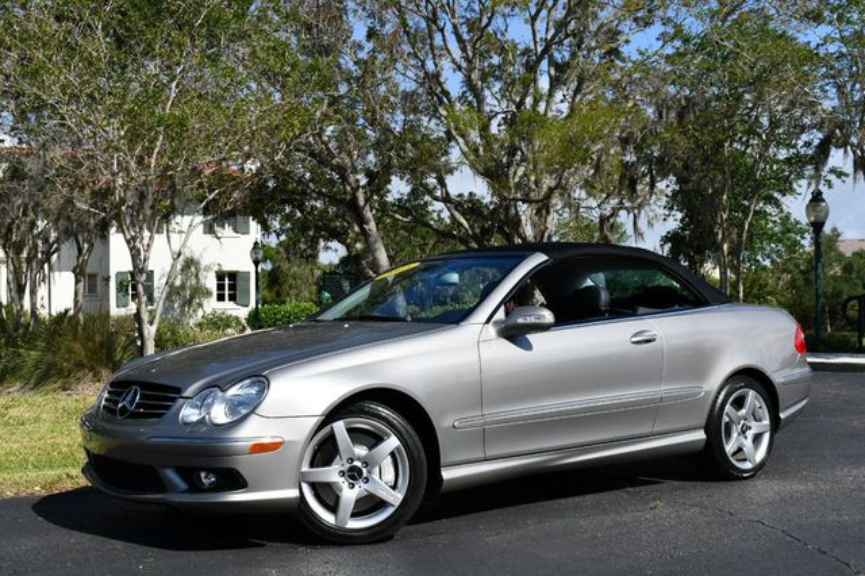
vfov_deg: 29.2
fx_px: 1105
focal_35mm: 46
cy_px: 288
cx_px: 432
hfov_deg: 42.8
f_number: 9
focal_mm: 31
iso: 100
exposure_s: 1/320
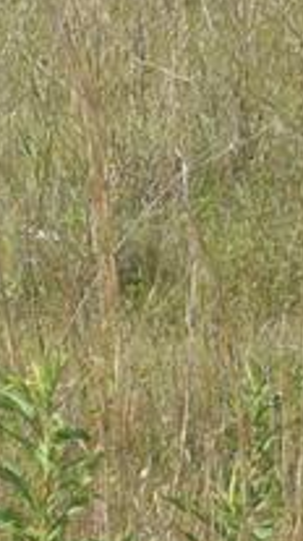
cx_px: -899
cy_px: -246
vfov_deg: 8.0
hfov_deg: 4.2
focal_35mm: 265
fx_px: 3796
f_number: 9
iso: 100
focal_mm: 34
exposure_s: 1/200
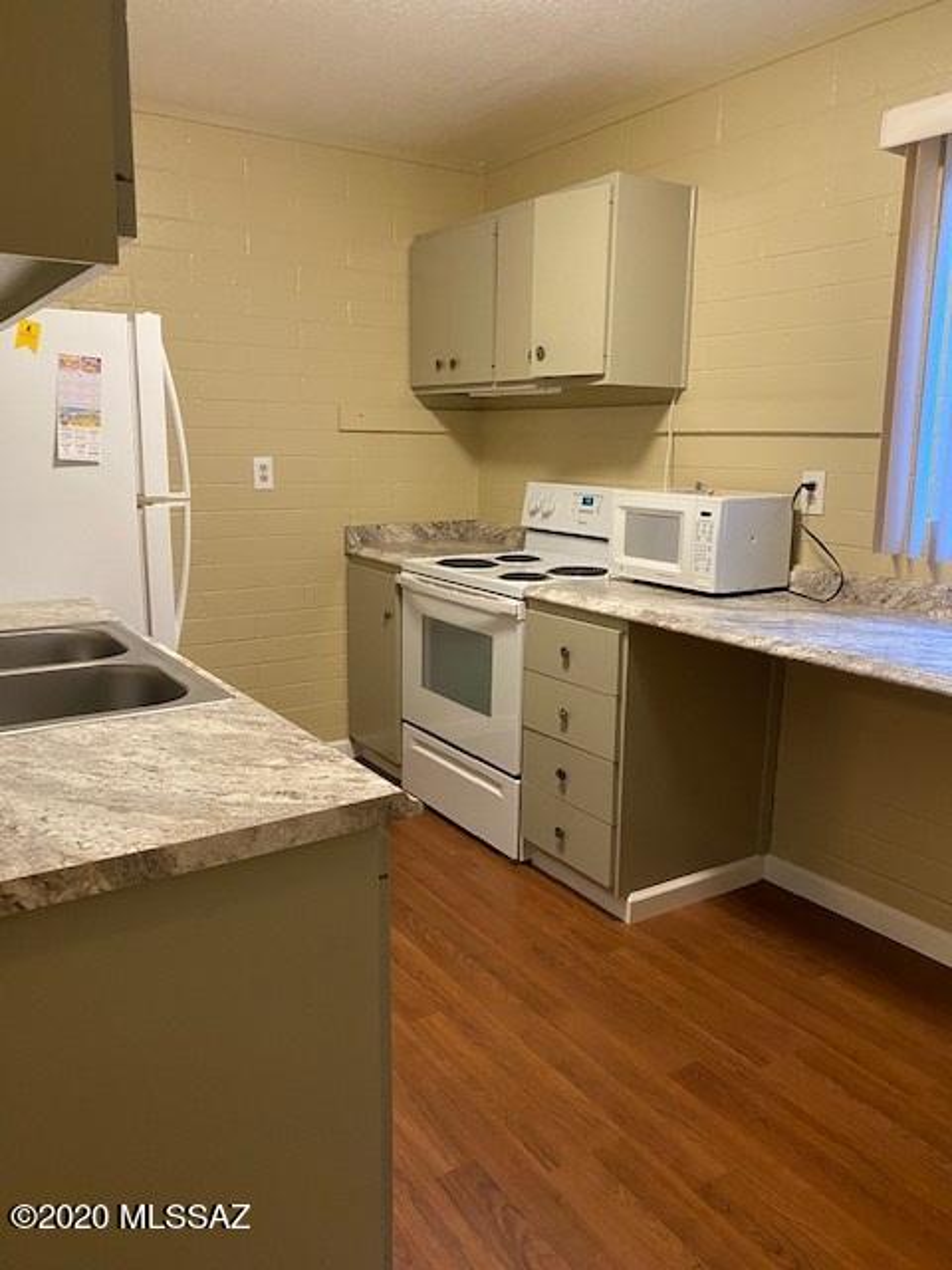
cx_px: 476
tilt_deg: -9.5
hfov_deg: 53.1
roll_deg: +0.3
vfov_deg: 67.3
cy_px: 635
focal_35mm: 26
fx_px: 953
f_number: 1.8
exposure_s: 1/60
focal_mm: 4.25
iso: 400
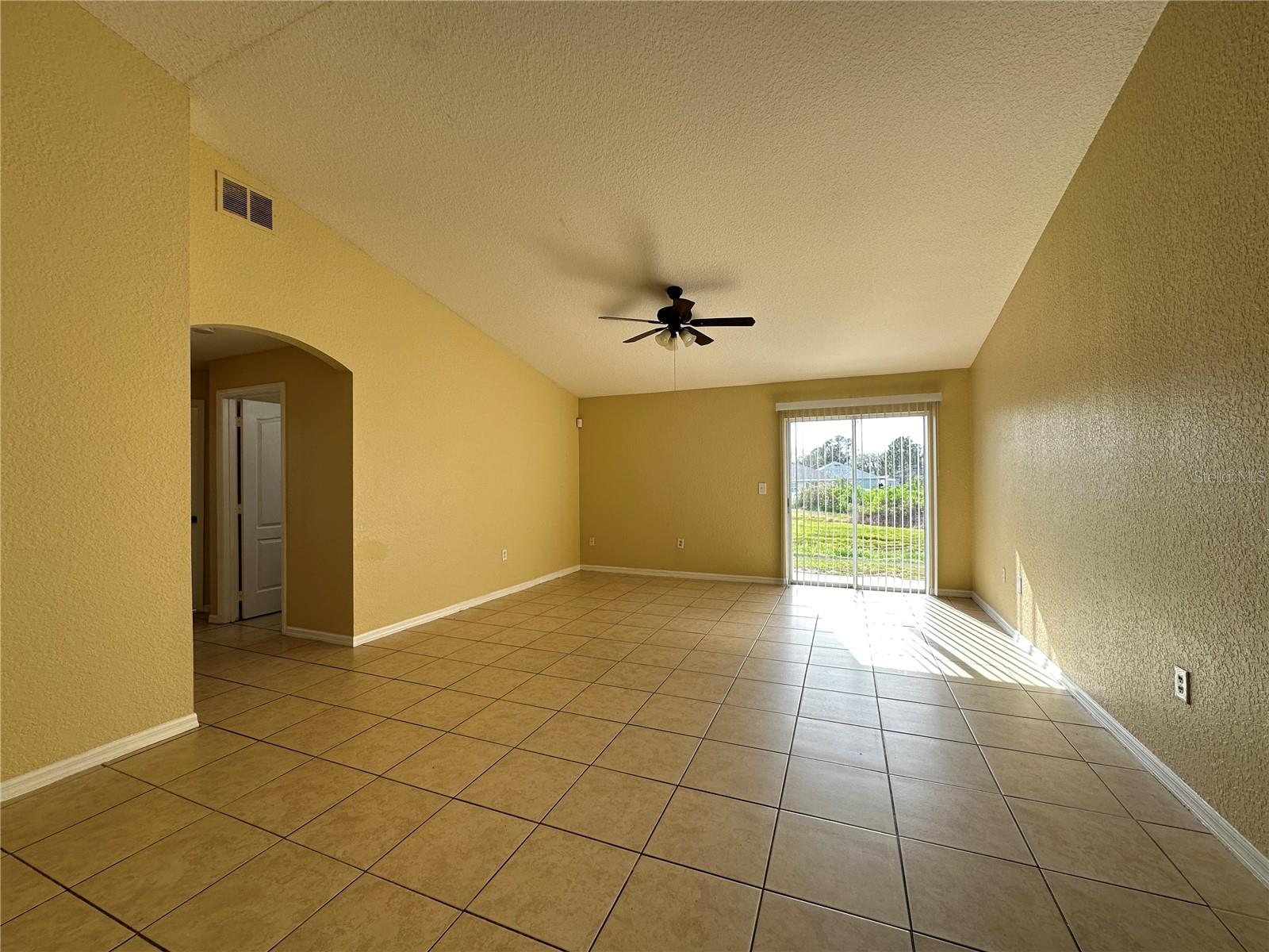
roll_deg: +0.2
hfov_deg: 102.1
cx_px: 634
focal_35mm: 14
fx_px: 513
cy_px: 476
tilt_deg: -0.8
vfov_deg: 85.7
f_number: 2.2
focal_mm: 2.22
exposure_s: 1/116
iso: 40
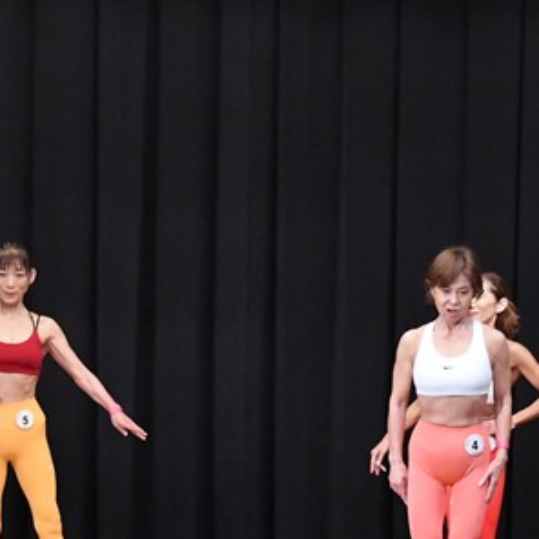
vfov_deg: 5.8
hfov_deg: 5.8
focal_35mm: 300
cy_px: 435
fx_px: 5285
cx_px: 208
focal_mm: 90
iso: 8000
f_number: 5.6
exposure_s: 1/400
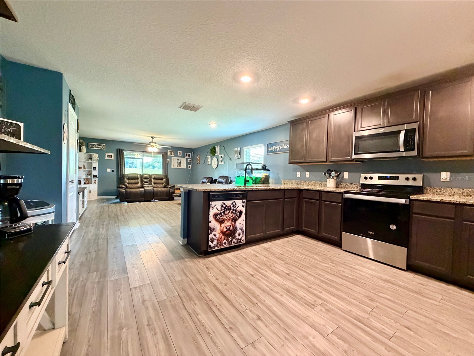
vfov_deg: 85.7
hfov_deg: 102.1
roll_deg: -1.0
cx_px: 237
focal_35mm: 14
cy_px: 178
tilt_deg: -1.3
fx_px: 192
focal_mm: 2.22
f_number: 2.2
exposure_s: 1/60
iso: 800
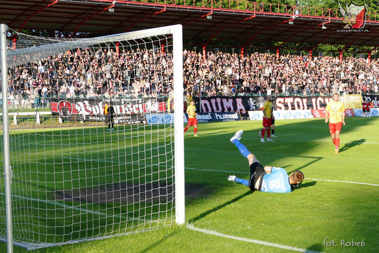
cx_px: 190
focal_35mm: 76
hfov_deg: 26.6
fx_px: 800
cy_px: 126
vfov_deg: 18.0
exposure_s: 1/640
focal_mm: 27.56
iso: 125
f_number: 3.7
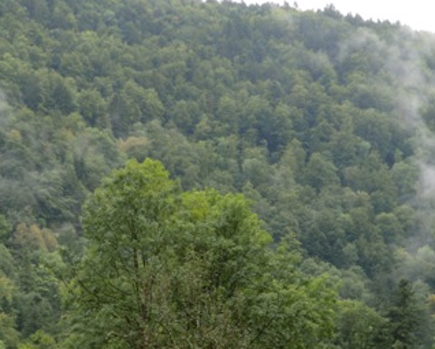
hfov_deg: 18.1
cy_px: 274
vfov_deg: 14.5
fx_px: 1366
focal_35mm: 106
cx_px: 159
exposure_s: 1/60
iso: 50
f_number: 4.5
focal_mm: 9.8
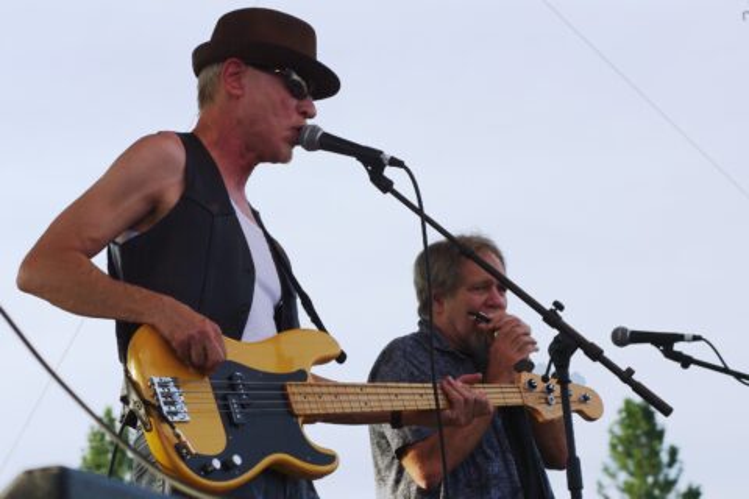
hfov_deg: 19.5
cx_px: 374
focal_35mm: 105
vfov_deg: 13.0
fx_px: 2184
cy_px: 250
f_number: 6.7
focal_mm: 70
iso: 100
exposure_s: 1/350
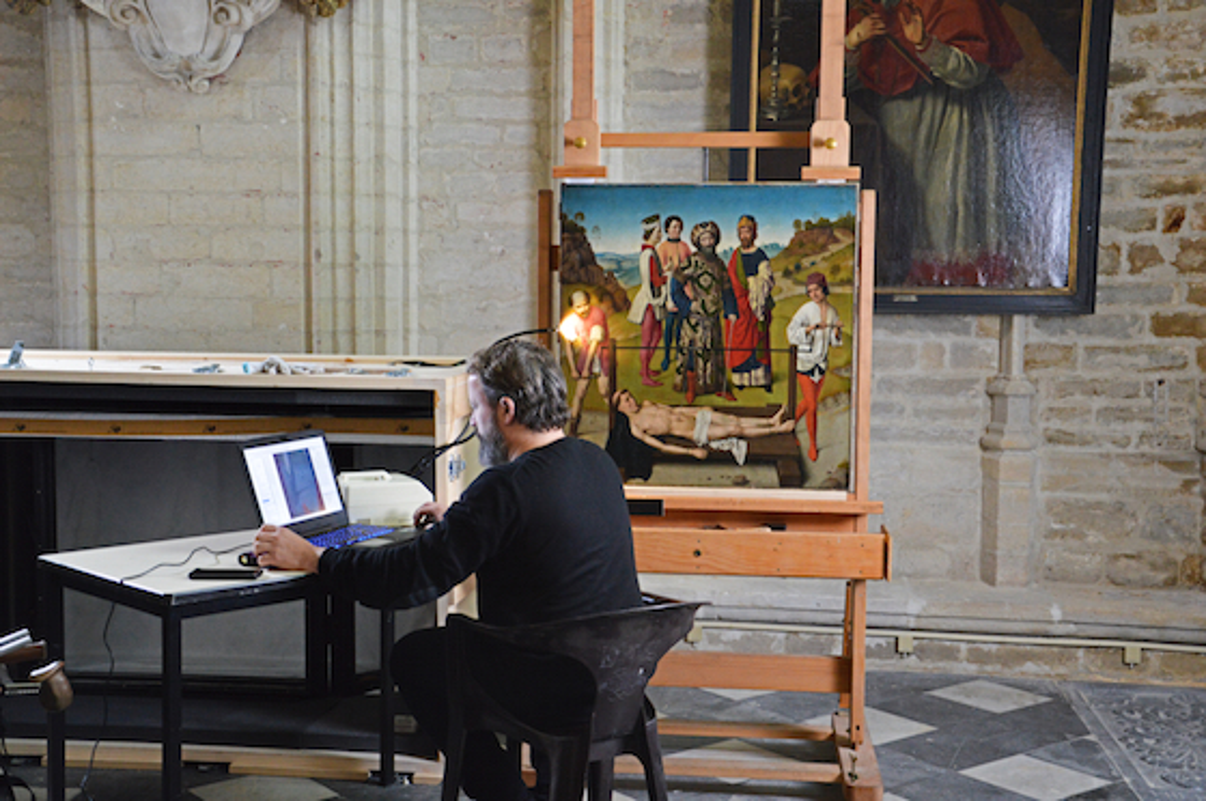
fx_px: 1606
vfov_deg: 28.0
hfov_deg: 41.2
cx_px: 603
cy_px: 400
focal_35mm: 48
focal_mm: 32
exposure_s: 1/15
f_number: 4.2
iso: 1100
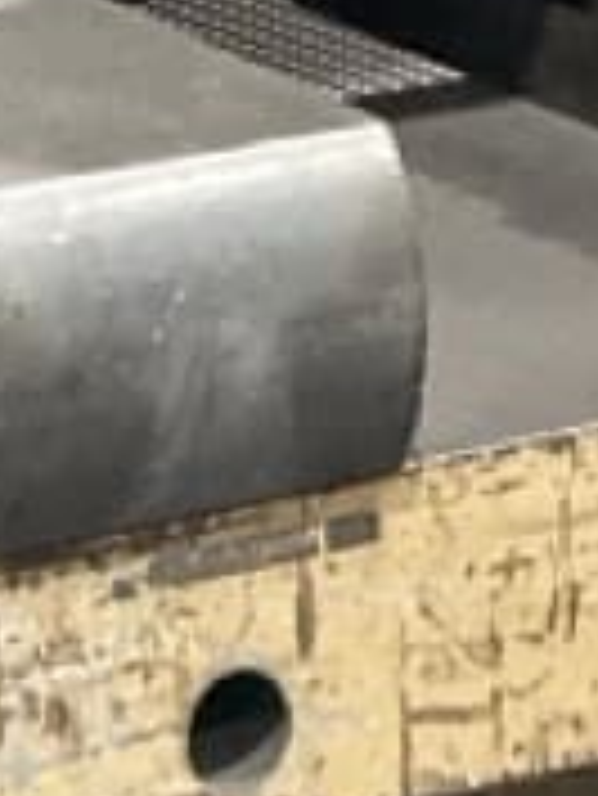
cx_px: -463
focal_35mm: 202
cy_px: -1623
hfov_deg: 7.2
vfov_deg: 8.2
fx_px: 4647
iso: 320
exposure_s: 1/40
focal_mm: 4
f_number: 1.8
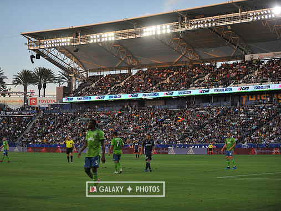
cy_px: 106
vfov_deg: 19.1
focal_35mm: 77
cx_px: 125
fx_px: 625
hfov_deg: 25.3
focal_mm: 70
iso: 1600
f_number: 2.8
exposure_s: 1/2500
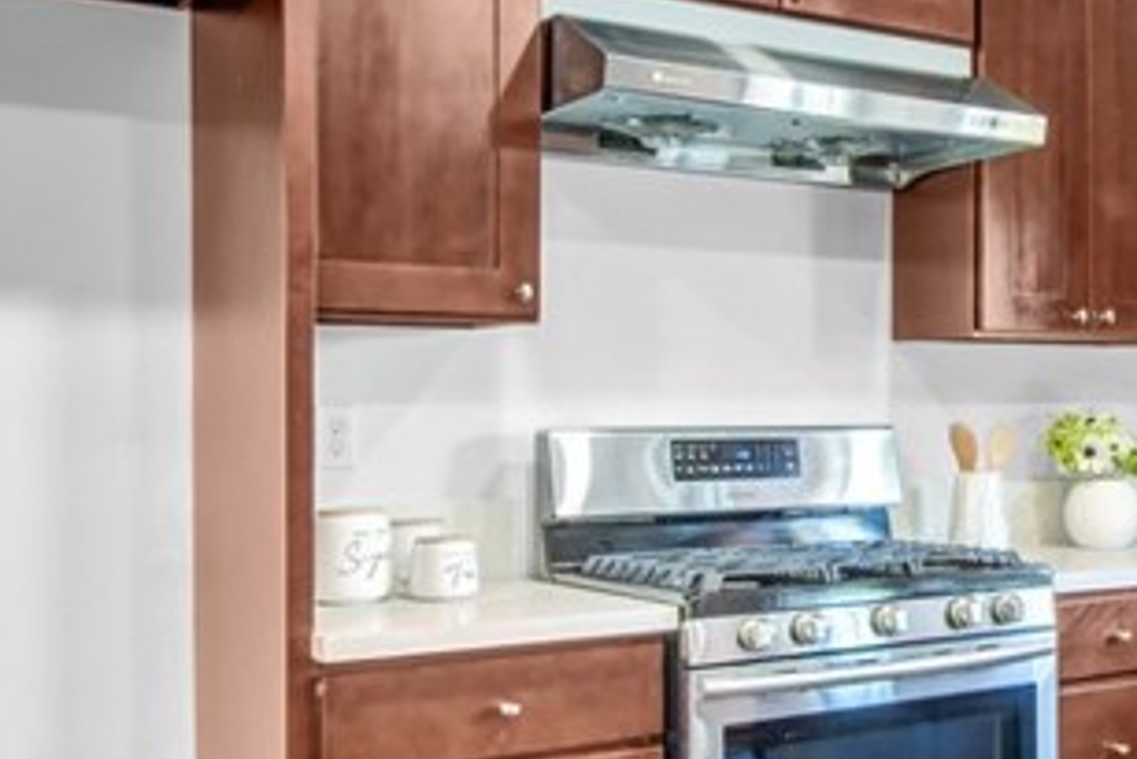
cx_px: 1152
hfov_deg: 35.6
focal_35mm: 50
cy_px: 389
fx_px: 1580
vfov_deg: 27.0
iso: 400
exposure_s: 1/3.33
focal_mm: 10
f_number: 9
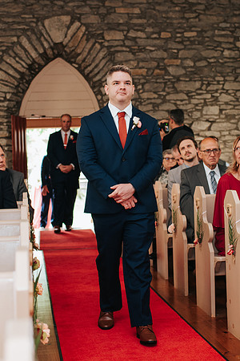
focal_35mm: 64
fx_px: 644
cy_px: 141
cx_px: 131
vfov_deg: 31.1
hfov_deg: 21.1
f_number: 2.8
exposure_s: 1/200
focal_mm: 35
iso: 1000
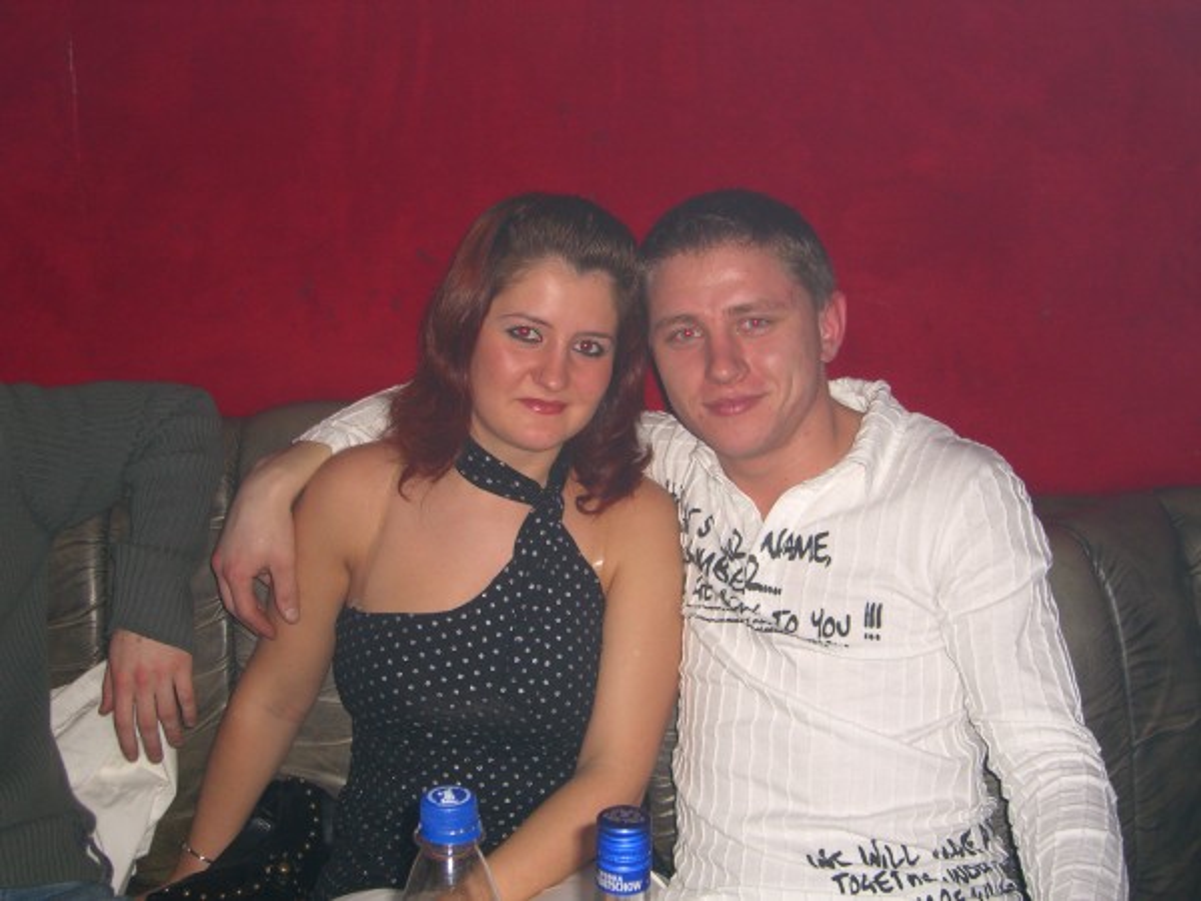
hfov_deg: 41.2
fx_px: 1596
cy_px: 450
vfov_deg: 31.5
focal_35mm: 46
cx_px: 600
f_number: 3.1
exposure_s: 1/60
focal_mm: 9.5
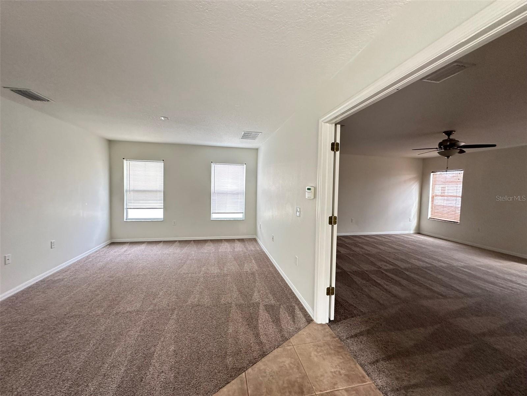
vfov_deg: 85.7
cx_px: 264
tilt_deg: -0.5
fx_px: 213
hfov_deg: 102.1
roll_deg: -0.7
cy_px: 198
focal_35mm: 14
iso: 200
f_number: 2.2
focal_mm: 2.22
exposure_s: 1/99
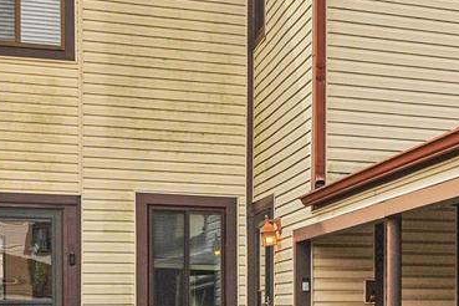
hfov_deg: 23.6
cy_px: 155
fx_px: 1004
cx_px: 542
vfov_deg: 17.3
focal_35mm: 79
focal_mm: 20.2
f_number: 8
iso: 500
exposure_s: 1/1600
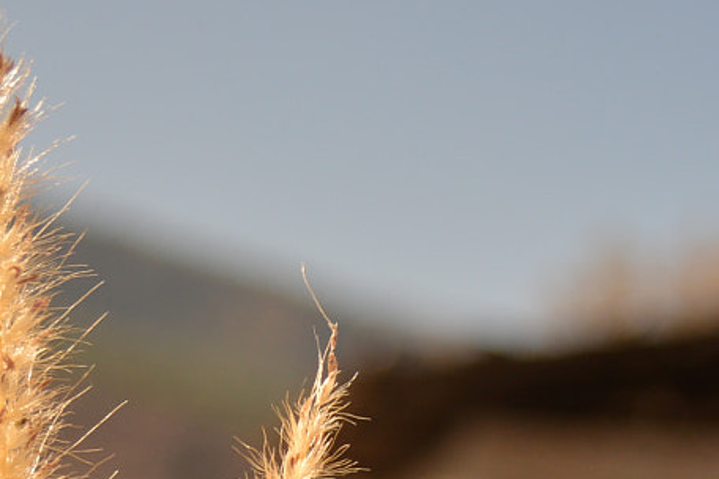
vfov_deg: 8.4
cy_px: 772
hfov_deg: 12.8
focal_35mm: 158
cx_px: 782
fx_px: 3155
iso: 160
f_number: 4.5
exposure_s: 1/1250
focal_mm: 30
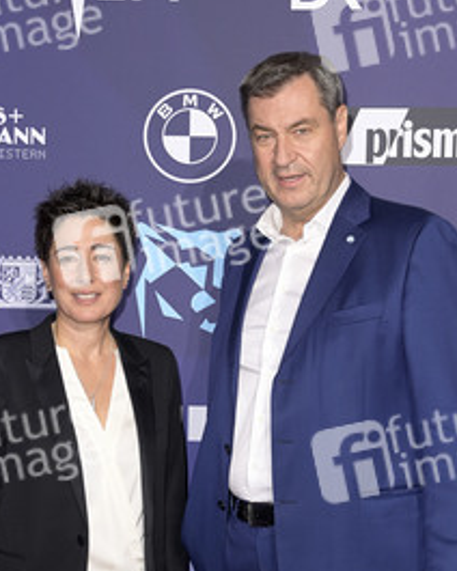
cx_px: 226
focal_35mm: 82
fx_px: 1386
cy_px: 345
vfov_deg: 23.2
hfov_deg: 18.7
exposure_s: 1/250
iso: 640
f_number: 5.6
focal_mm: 58
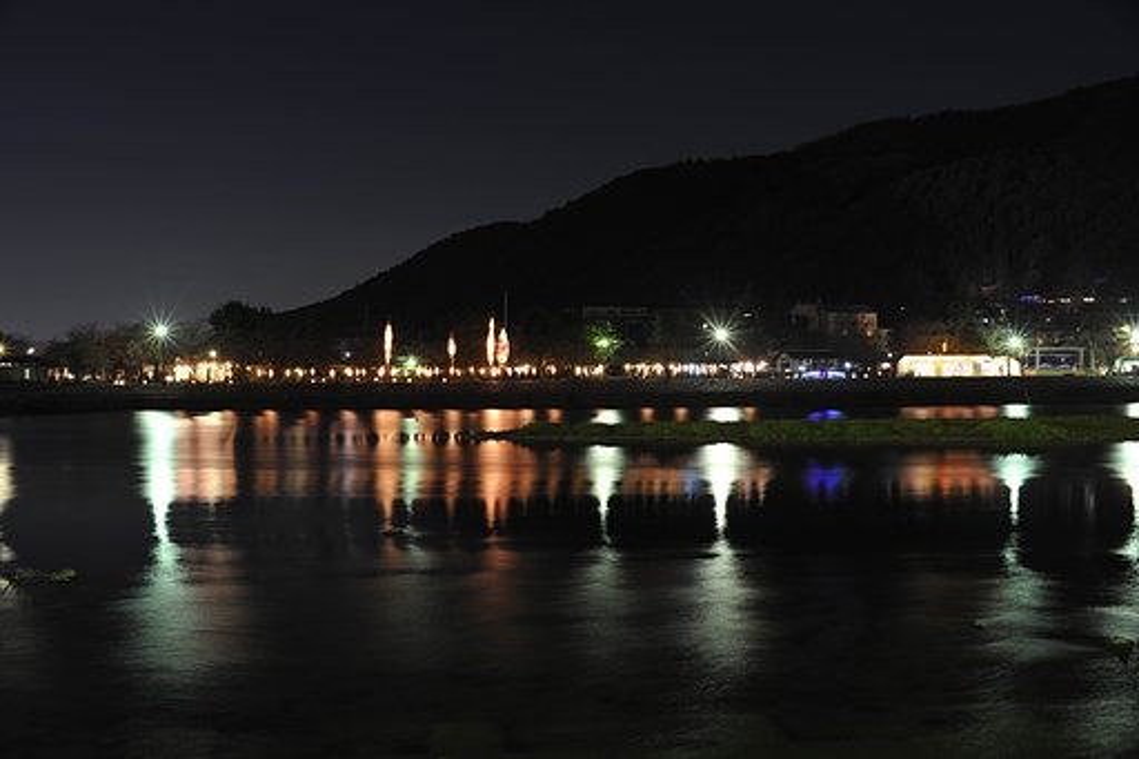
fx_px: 1107
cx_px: 570
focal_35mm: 35
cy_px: 380
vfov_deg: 37.8
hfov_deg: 54.4
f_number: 11
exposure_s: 20
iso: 200
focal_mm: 35
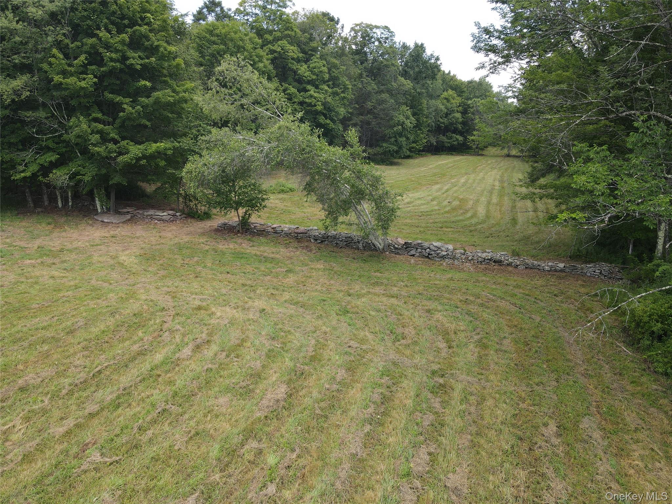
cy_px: 252
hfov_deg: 71.6
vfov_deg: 56.8
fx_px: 466
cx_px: 336
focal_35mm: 24
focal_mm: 4.5
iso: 100
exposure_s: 1/160
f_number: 2.8
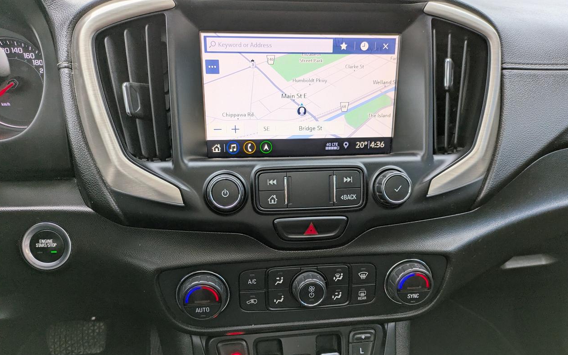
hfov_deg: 68.4
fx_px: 418
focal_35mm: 27
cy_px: 209
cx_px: 284
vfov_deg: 45.8
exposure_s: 1/100
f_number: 1.89
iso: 56
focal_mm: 5.43
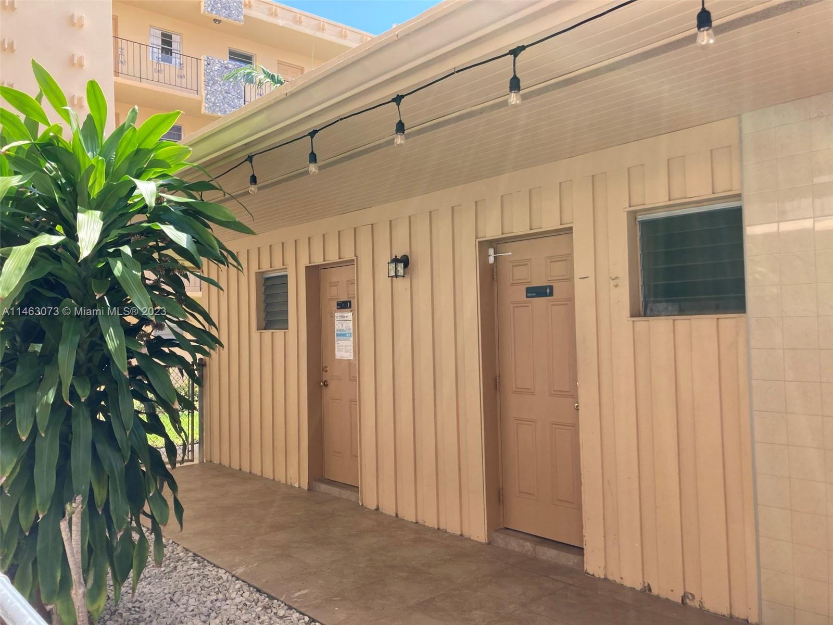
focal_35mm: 28
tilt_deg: +1.6
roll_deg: +1.8
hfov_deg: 63.4
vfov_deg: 49.7
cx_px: 416
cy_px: 312
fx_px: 674
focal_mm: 3.99
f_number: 1.8
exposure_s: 1/342
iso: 20
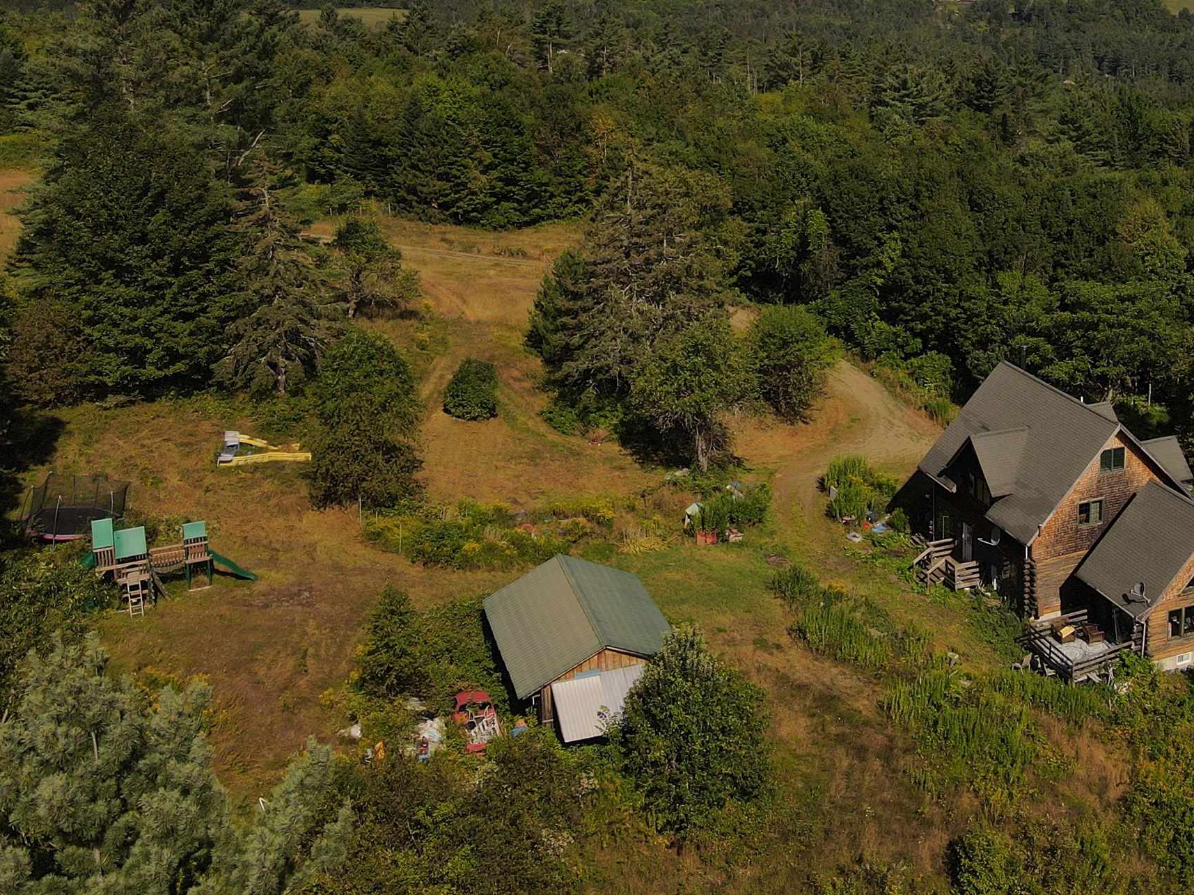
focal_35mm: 43
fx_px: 1483
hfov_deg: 42.8
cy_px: 189
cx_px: 866
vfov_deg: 32.7
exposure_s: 1/100
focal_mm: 4.5
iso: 100
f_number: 2.8
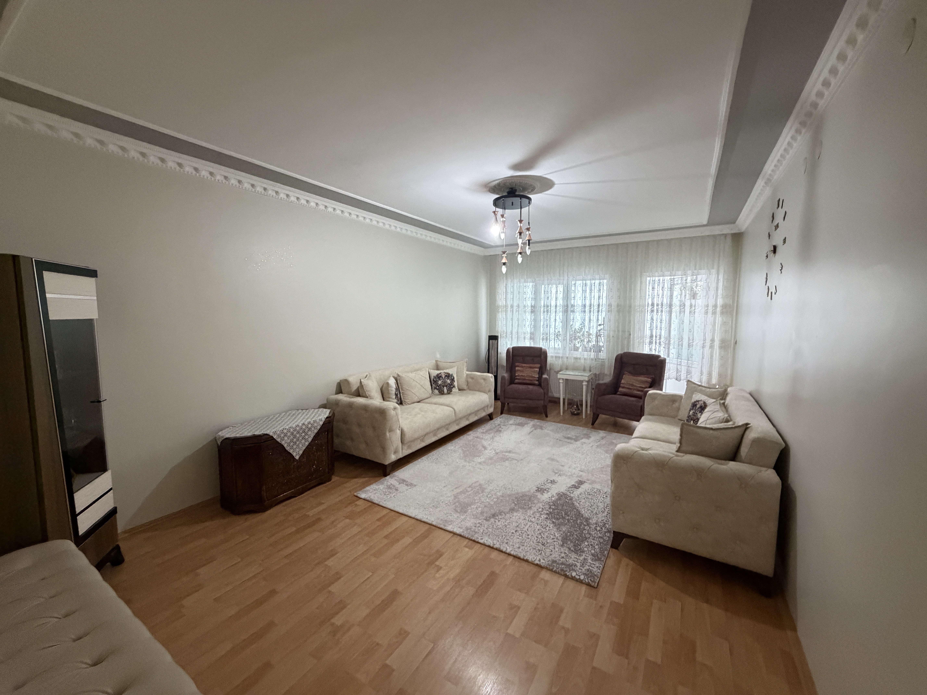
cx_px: 464
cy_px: 348
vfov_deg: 85.7
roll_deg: -0.2
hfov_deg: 102.1
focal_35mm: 14
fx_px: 375
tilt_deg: -4.5
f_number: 2.2
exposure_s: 1/50
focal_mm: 2.22
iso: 640
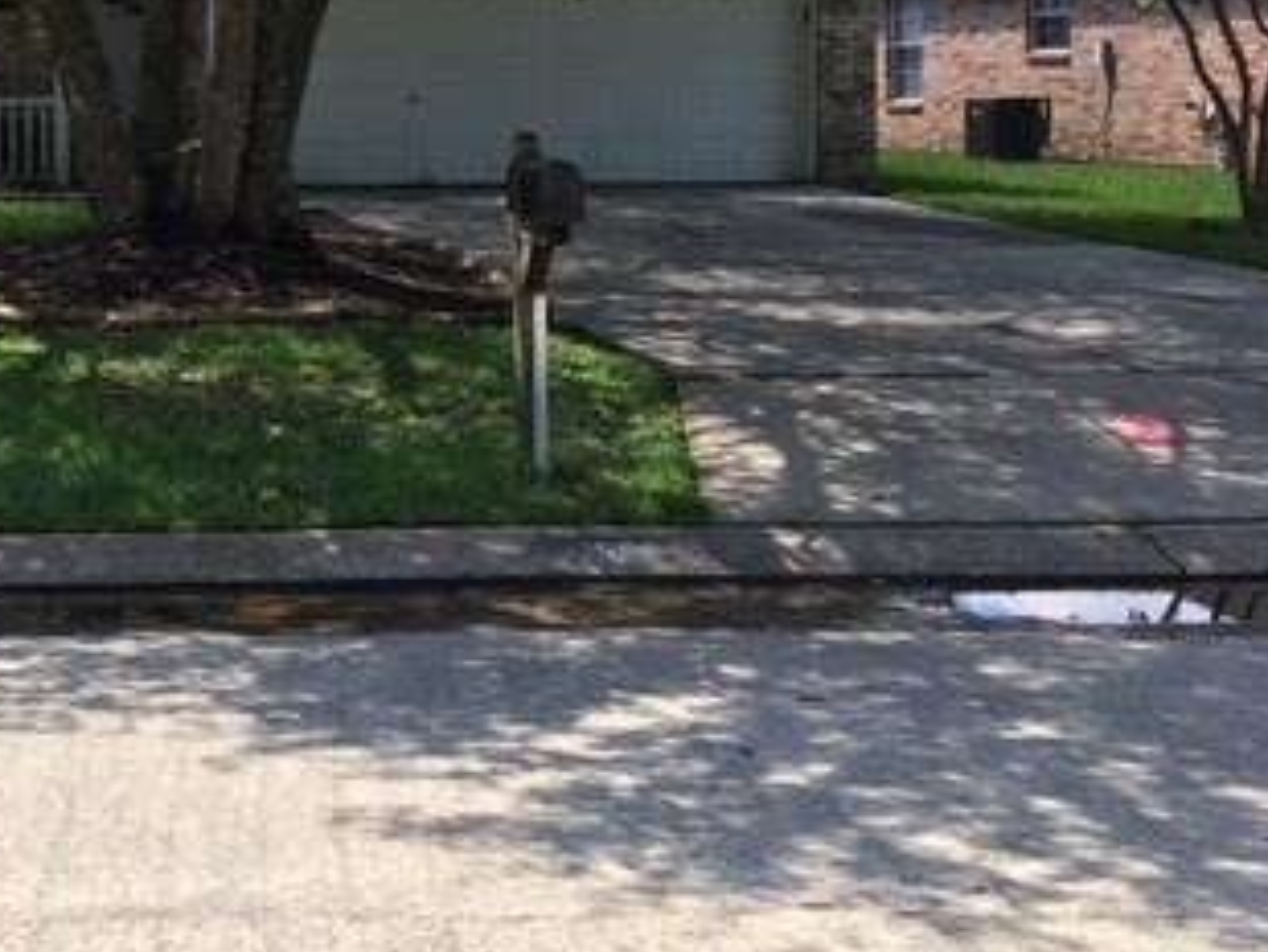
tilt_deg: +0.9
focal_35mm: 60
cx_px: 4
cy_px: 119
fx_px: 2199
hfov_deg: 30.0
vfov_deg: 23.8
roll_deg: +0.6
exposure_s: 1/739
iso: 25
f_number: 2.2
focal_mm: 4.15
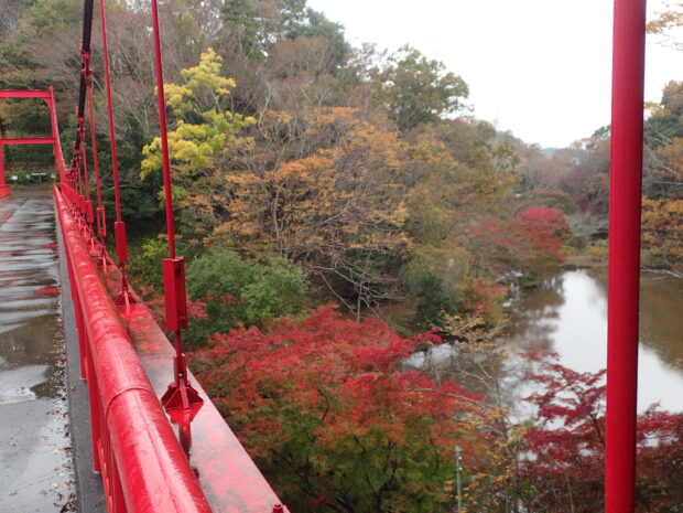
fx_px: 631
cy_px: 256
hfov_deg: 56.8
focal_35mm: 32
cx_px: 342
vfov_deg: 44.2
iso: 100
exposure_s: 1/100
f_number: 3.2
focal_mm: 5.87
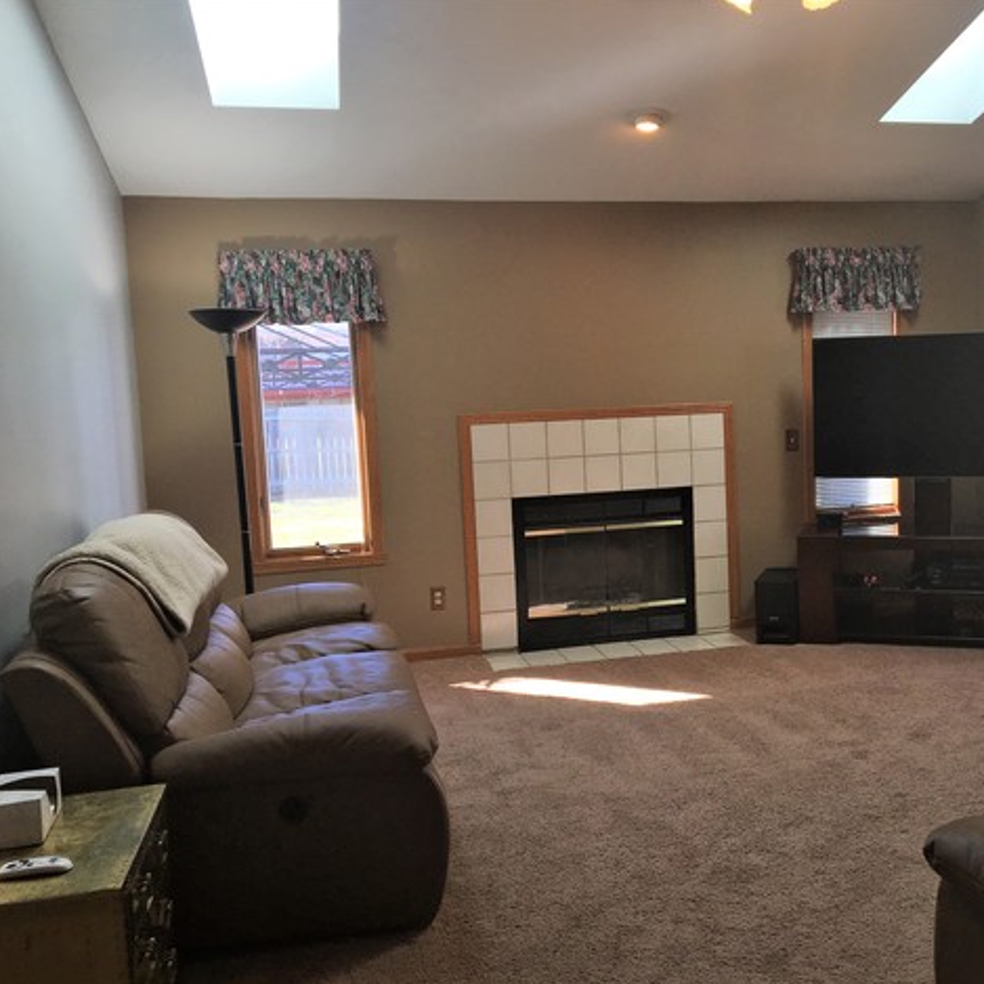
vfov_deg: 47.2
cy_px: 499
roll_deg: +1.3
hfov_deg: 46.7
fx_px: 1126
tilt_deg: -5.7
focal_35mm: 35
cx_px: 632
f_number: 2.2
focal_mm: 4.15
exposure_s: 1/120
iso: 32
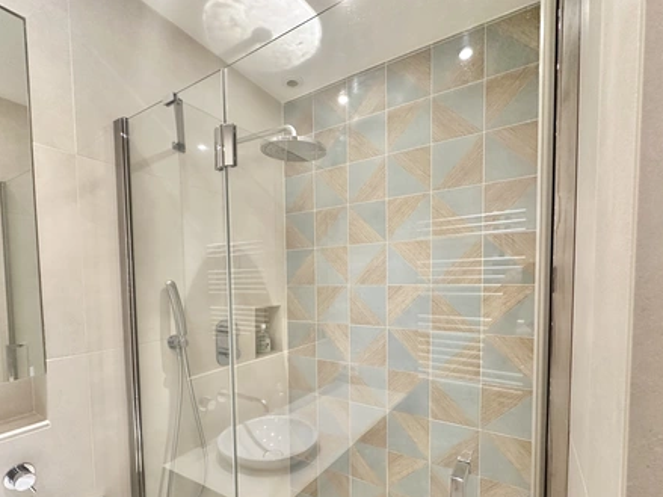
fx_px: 326
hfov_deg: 91.0
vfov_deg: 73.9
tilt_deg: -3.0
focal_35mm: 17
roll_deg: +0.7
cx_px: 315
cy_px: 299
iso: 400
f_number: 2.2
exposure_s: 1/50
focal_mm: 2.22
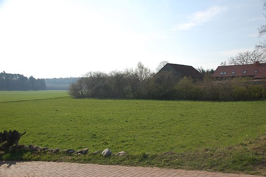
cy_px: 88
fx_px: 288
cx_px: 133
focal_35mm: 39
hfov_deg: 49.6
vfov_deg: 34.2
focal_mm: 26
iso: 200
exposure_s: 1/500
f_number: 8
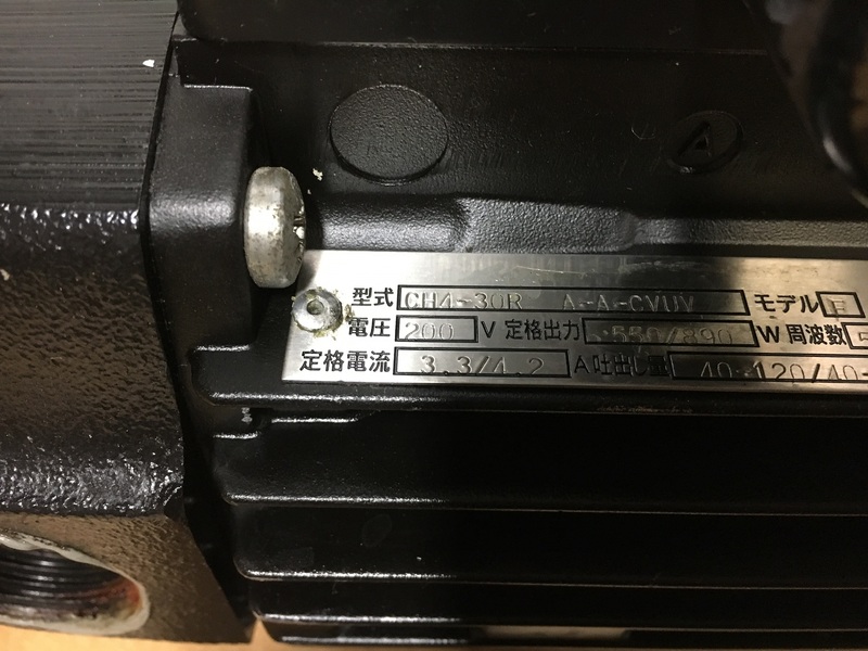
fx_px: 727
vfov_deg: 48.2
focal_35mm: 29
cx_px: 434
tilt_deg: -52.5
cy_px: 326
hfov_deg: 61.7
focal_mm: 4.15
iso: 200
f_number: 2.2
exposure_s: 1/15
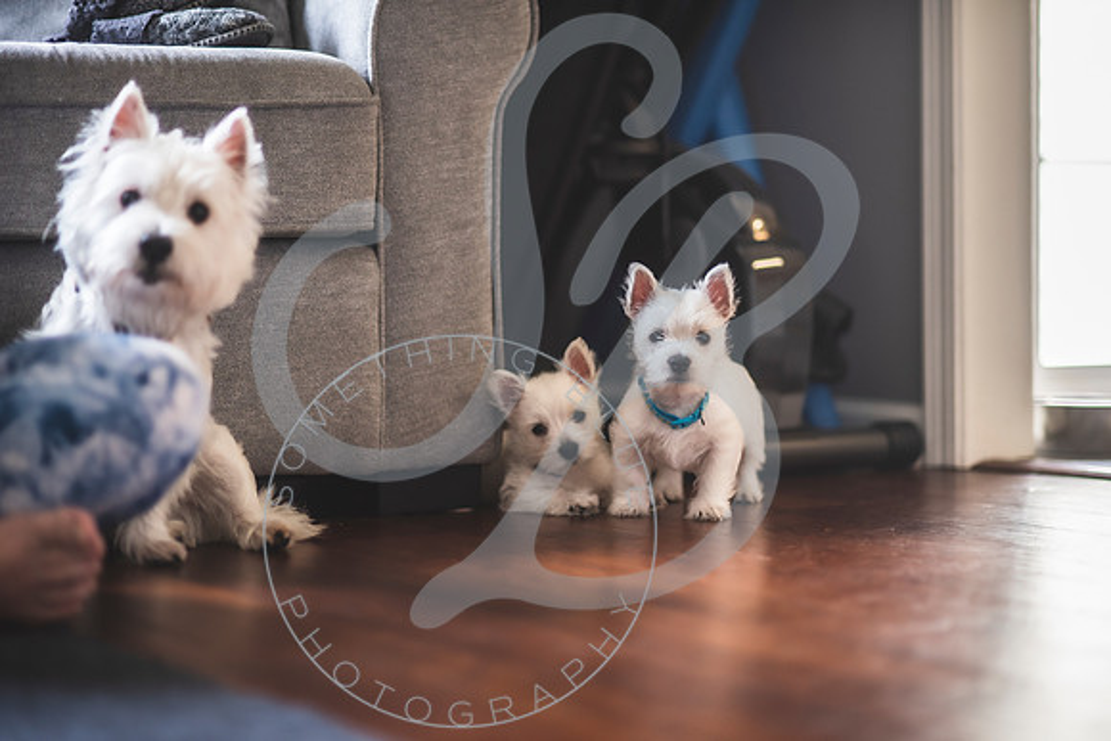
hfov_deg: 23.7
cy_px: 371
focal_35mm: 86
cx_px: 558
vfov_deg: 16.0
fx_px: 2645
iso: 500
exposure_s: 1/125
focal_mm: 85
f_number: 1.8
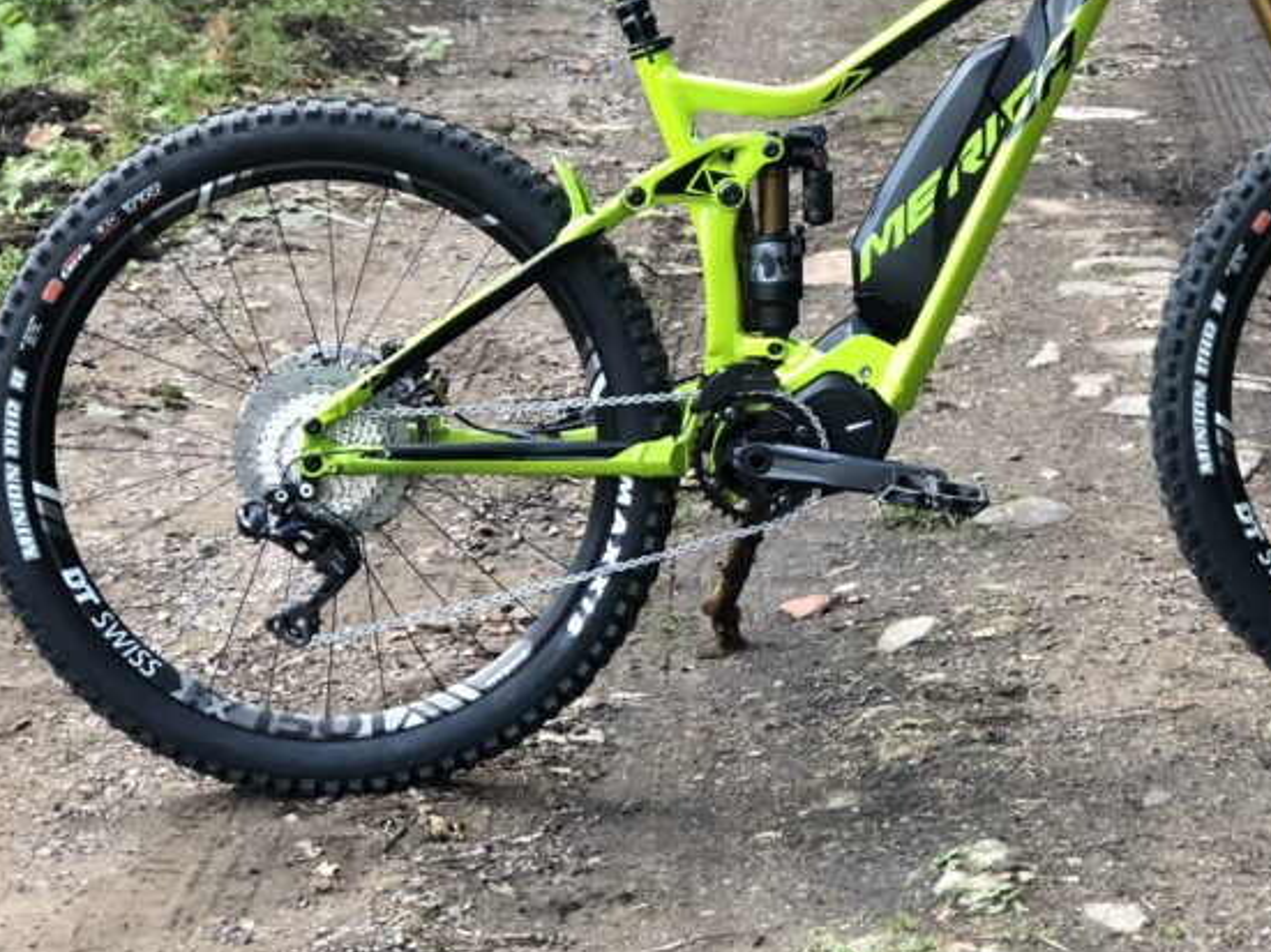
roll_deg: -2.1
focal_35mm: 106
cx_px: 937
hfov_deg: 18.4
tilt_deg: -7.7
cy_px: 300
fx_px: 3891
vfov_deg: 13.9
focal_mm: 6.6
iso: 50
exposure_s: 1/60
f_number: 2.8
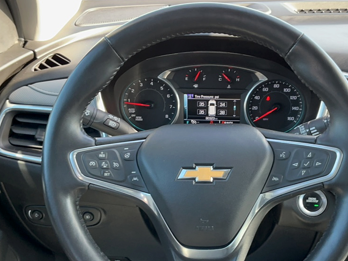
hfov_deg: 47.7
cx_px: 201
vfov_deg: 36.6
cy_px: 163
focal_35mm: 39
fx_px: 392
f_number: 1.8
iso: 40
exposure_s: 1/60
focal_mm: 3
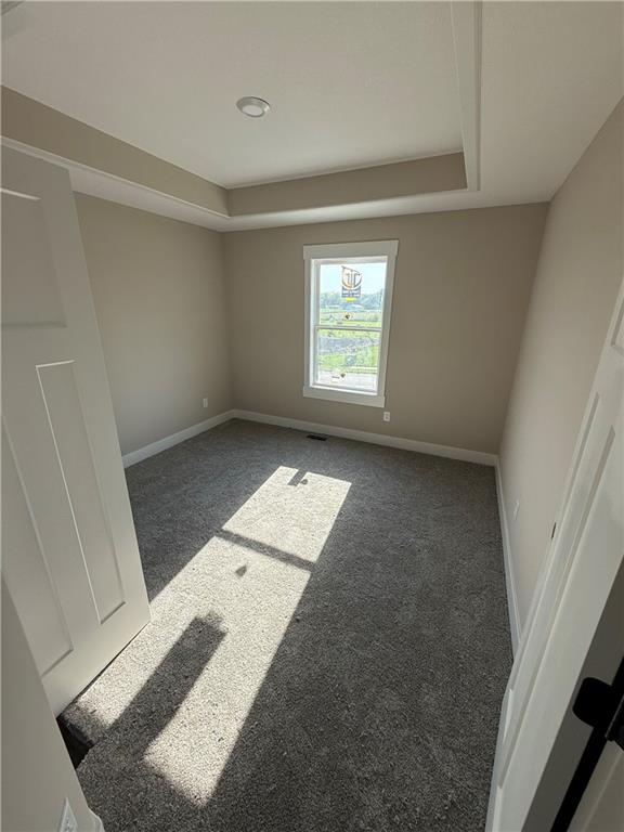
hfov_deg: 85.7
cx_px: 312
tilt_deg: -17.6
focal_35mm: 14
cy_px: 416
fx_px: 336
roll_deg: -2.9
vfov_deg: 102.1
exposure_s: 1/357
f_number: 2.2
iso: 50
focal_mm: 2.22
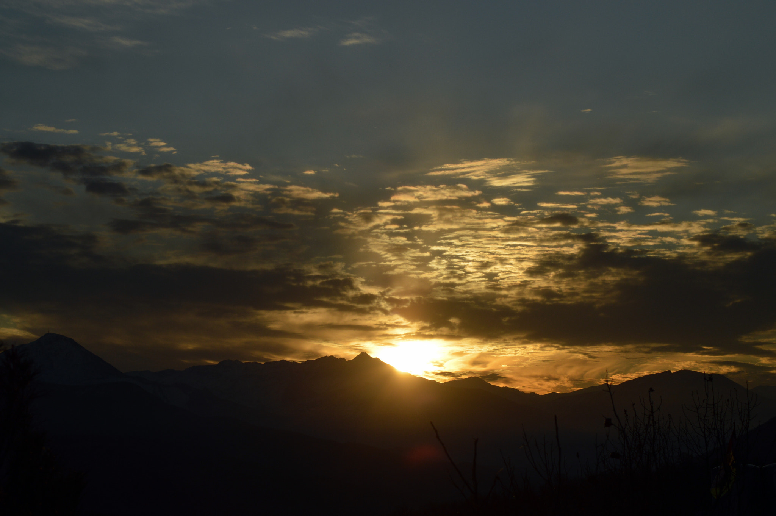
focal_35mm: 105
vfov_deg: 13.0
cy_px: 258
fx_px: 2261
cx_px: 388
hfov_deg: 19.5
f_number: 5.6
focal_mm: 70
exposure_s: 1/4000
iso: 200
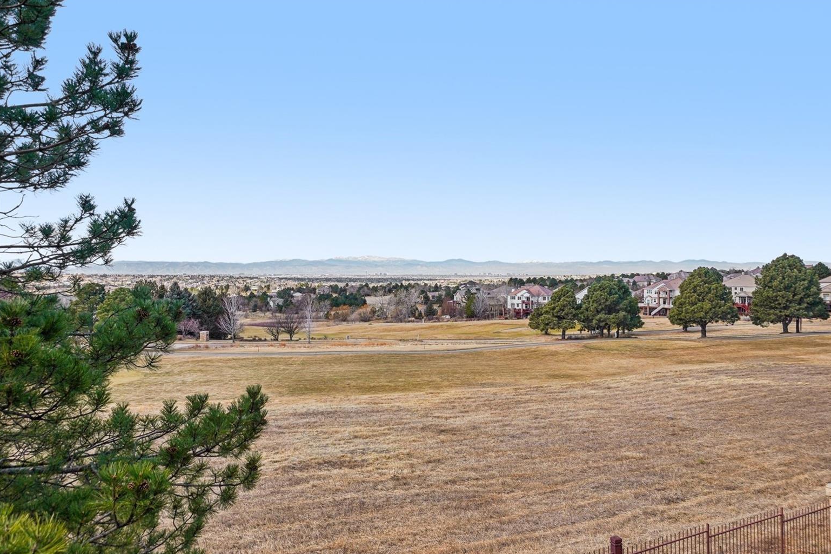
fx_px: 600
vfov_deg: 49.5
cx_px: 430
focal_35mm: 26
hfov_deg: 69.4
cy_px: 283
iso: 100
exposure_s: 1/200
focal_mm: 17
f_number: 8
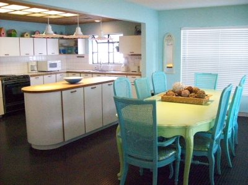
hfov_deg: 51.4
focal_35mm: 36
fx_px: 258
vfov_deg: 39.6
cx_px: 124
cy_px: 92
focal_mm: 6
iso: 800
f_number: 2.7
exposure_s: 1/104
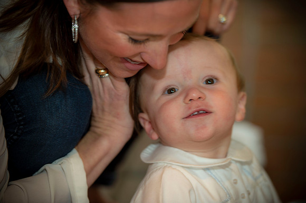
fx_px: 1402
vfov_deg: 8.3
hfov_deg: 12.5
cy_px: 102
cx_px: 153
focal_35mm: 165
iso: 640
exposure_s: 1/80
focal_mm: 165
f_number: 2.8
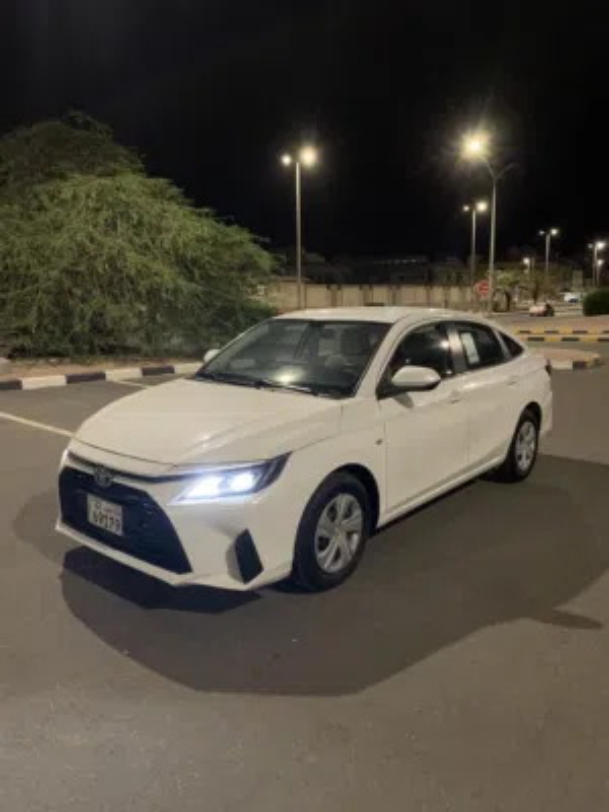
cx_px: 304
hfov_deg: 53.1
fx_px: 610
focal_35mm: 26
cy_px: 406
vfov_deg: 67.3
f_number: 1.8
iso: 500
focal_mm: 4.25
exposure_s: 1/24
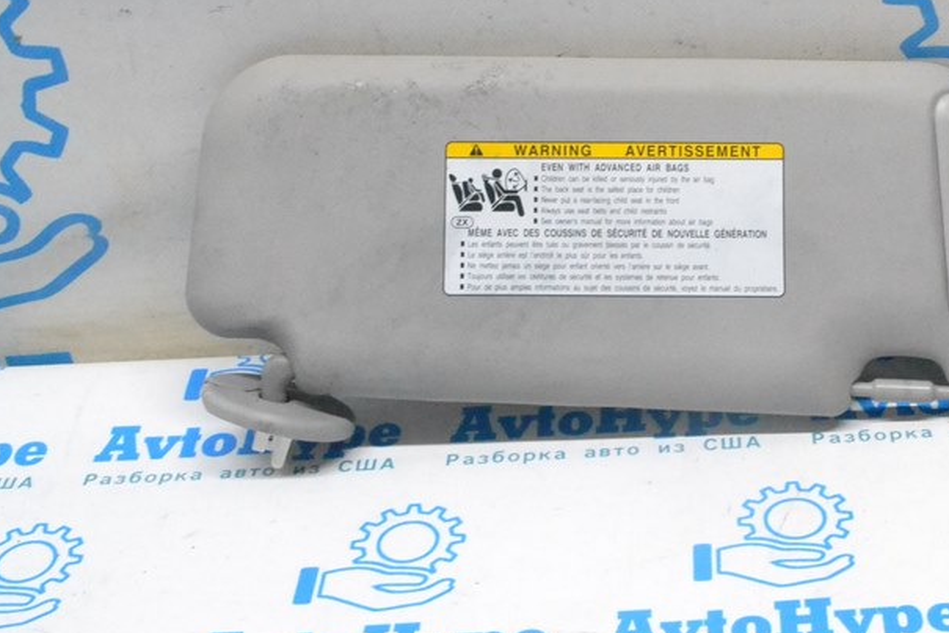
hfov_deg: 29.8
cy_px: 151
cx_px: 747
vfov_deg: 20.5
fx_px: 1741
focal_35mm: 66
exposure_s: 1/100
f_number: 13
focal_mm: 26
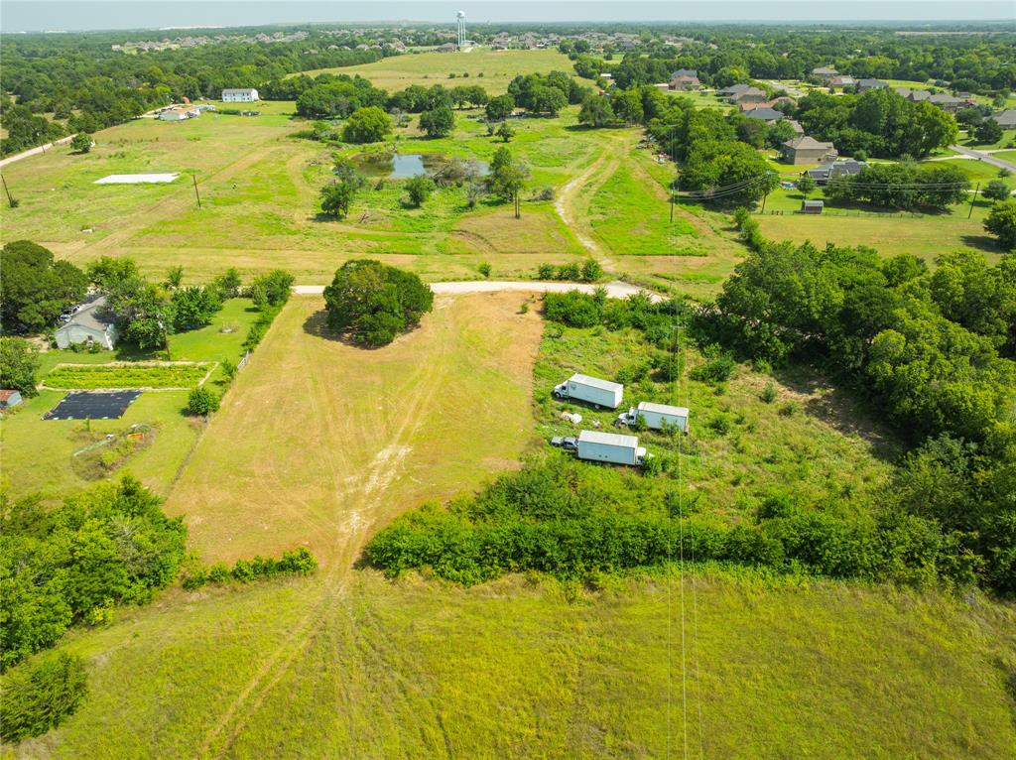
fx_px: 704
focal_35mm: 24
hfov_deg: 71.6
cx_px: 508
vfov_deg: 56.7
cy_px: 380
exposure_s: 1/160
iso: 100
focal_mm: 12.29
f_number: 7.1
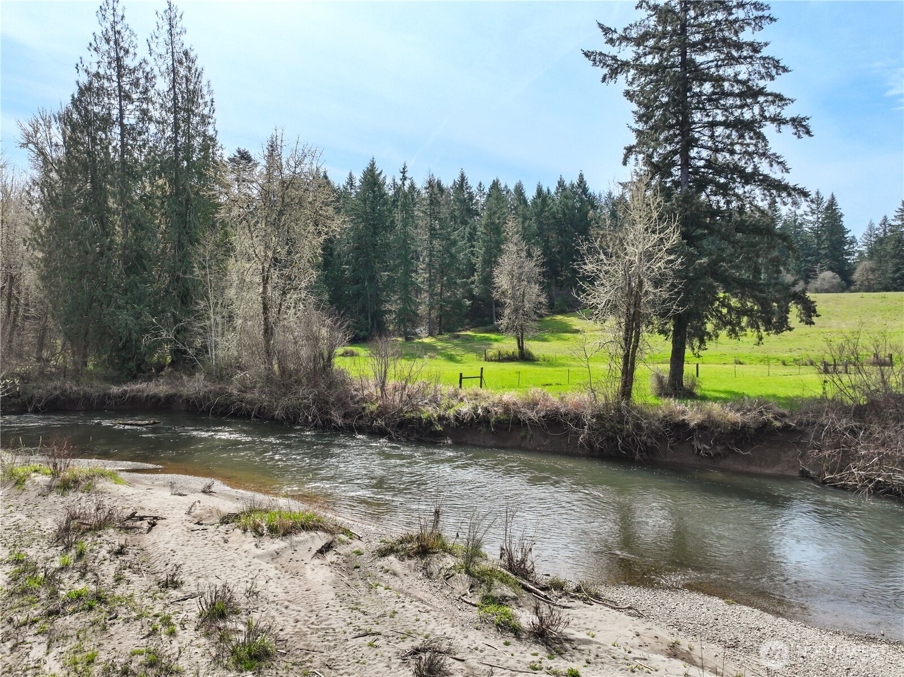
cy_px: 338
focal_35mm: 24
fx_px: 626
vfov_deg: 56.8
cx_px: 452
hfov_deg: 71.6
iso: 330
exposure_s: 1/2500
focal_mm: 12.29
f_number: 2.8
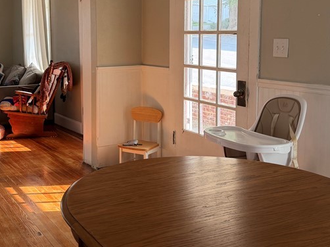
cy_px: 81
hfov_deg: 38.3
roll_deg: +0.1
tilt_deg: -3.8
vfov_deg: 29.4
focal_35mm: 49
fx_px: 467
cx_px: 100
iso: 100
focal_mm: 6.76
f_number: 1.78
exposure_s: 1/193
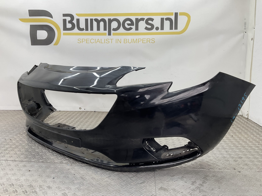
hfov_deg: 61.7
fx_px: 219
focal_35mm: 29
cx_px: 131
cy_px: 98
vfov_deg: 48.2
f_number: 1.8
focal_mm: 3
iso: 25
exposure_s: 1/120
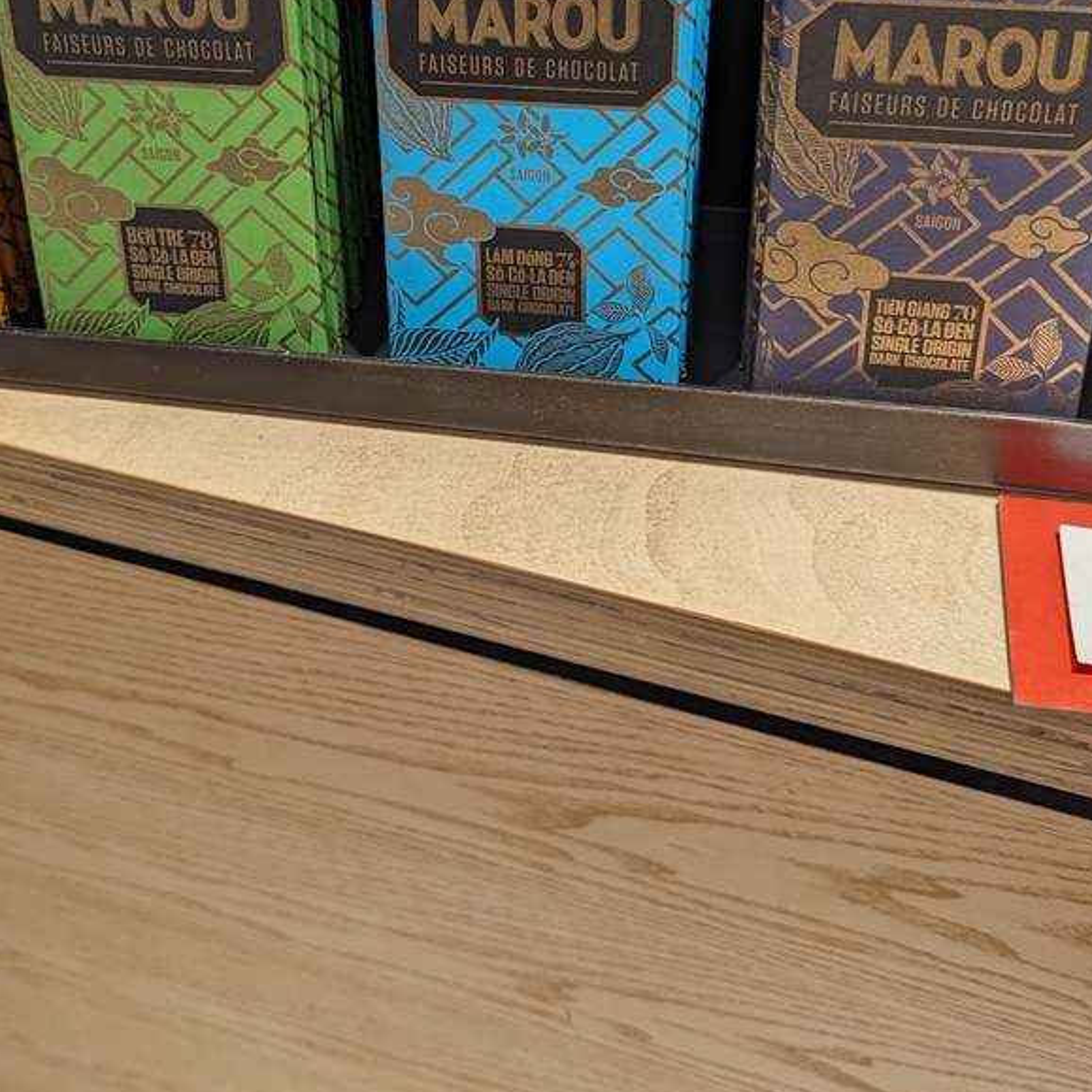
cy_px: 268
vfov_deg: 37.4
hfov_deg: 38.3
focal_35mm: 44
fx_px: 1570
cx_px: 483
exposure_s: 1/117
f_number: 1.85
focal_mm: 6.81
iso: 45
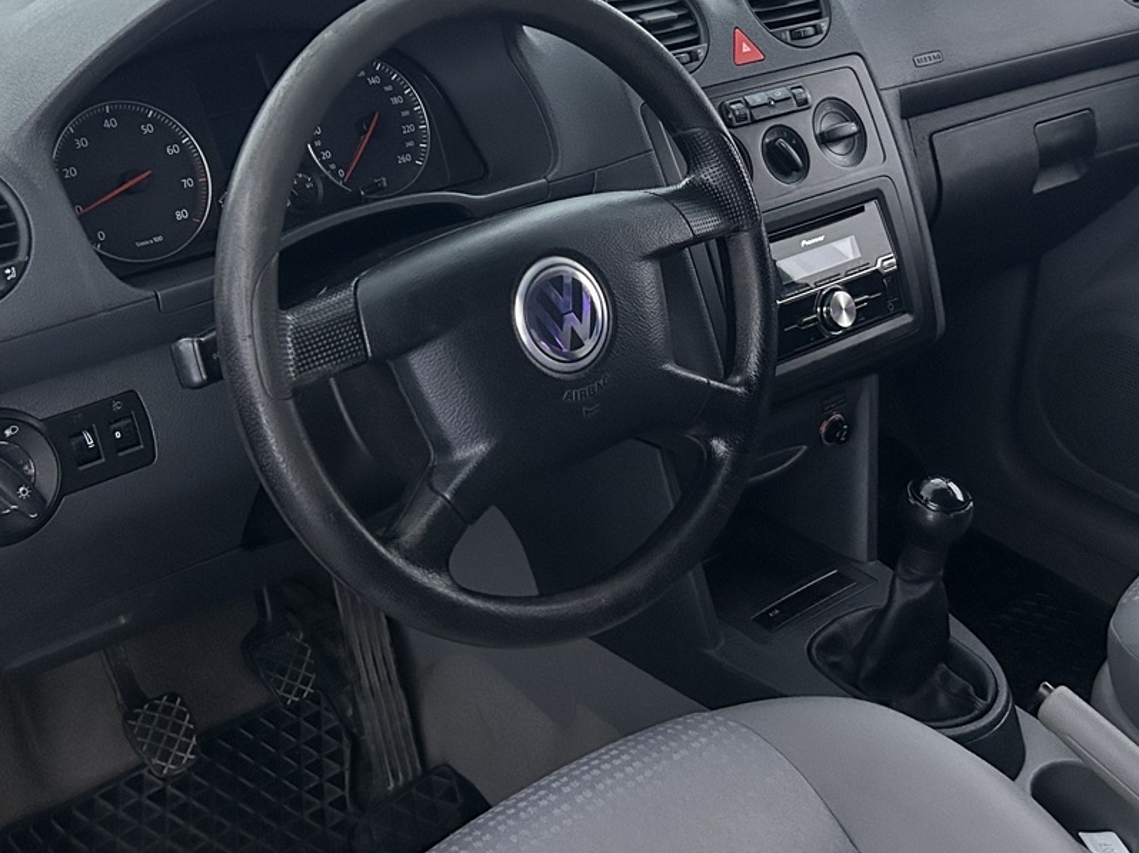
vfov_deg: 30.4
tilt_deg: -22.9
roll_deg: -3.0
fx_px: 1546
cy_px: 234
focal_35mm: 47
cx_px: 566
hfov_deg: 40.4
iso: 500
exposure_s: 1/47
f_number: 1.5
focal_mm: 5.7
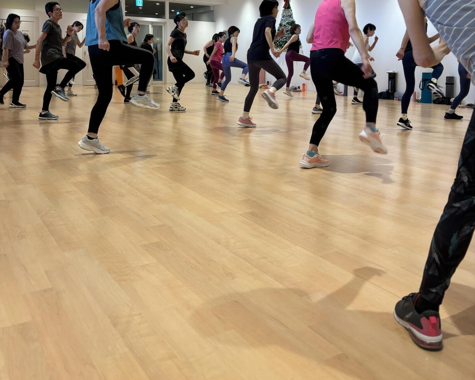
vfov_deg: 41.7
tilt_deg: -2.4
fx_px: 478
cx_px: 237
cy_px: 84
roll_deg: -0.9
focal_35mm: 34
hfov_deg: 52.8
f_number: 1.6
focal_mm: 5.96
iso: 80
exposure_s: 1/120
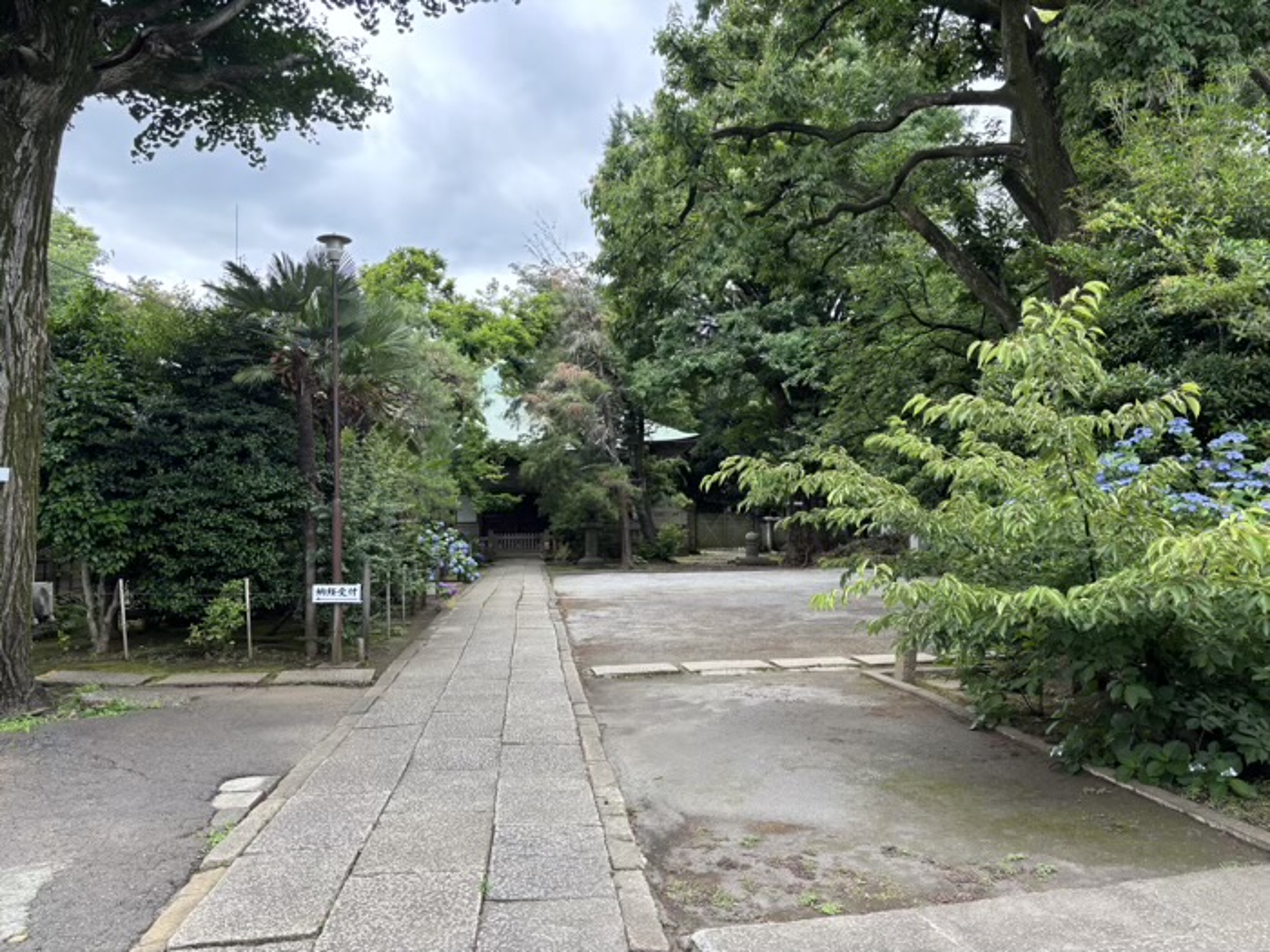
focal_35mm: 26
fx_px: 954
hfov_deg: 67.3
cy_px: 476
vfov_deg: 53.1
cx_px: 635
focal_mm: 5.96
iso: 50
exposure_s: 1/525
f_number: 1.6
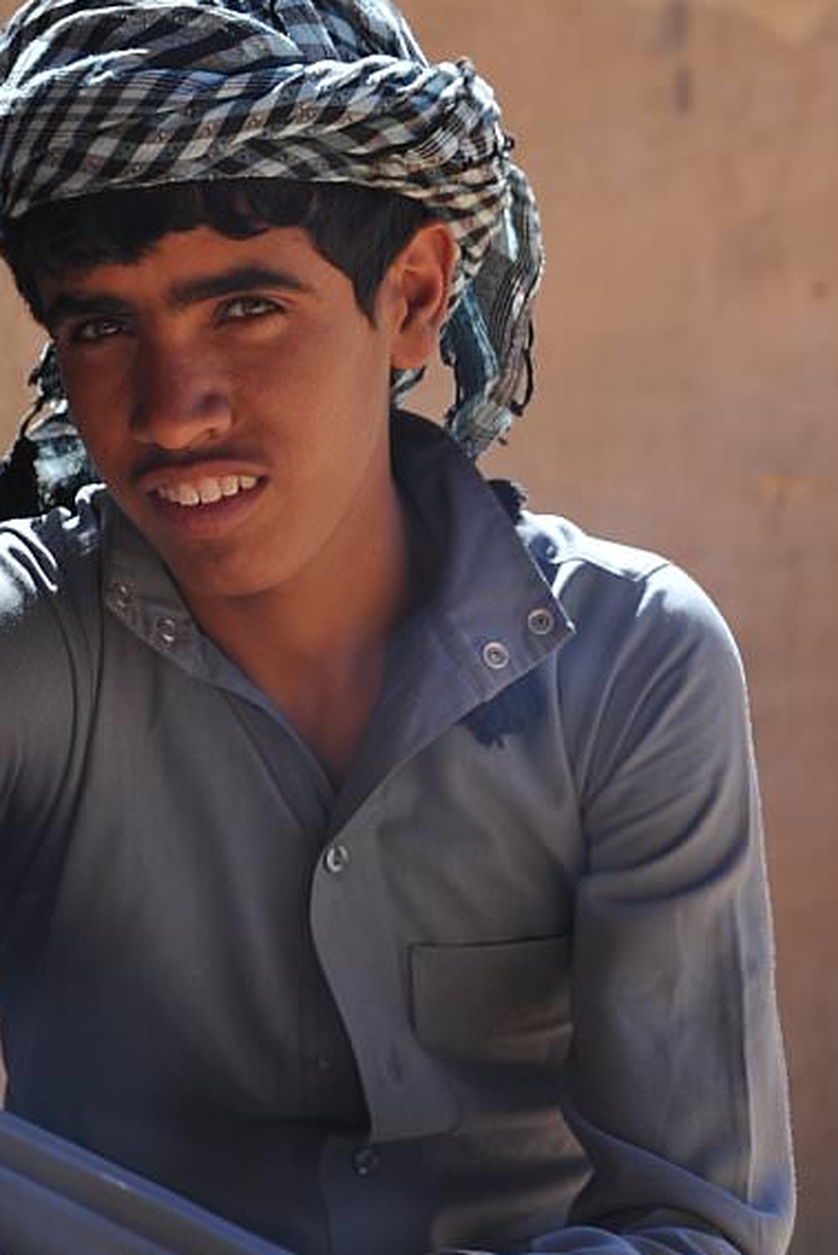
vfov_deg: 6.5
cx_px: 254
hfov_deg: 4.3
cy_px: 798
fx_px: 11061
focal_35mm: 317
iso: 200
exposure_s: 1/200
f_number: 7.1
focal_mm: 200
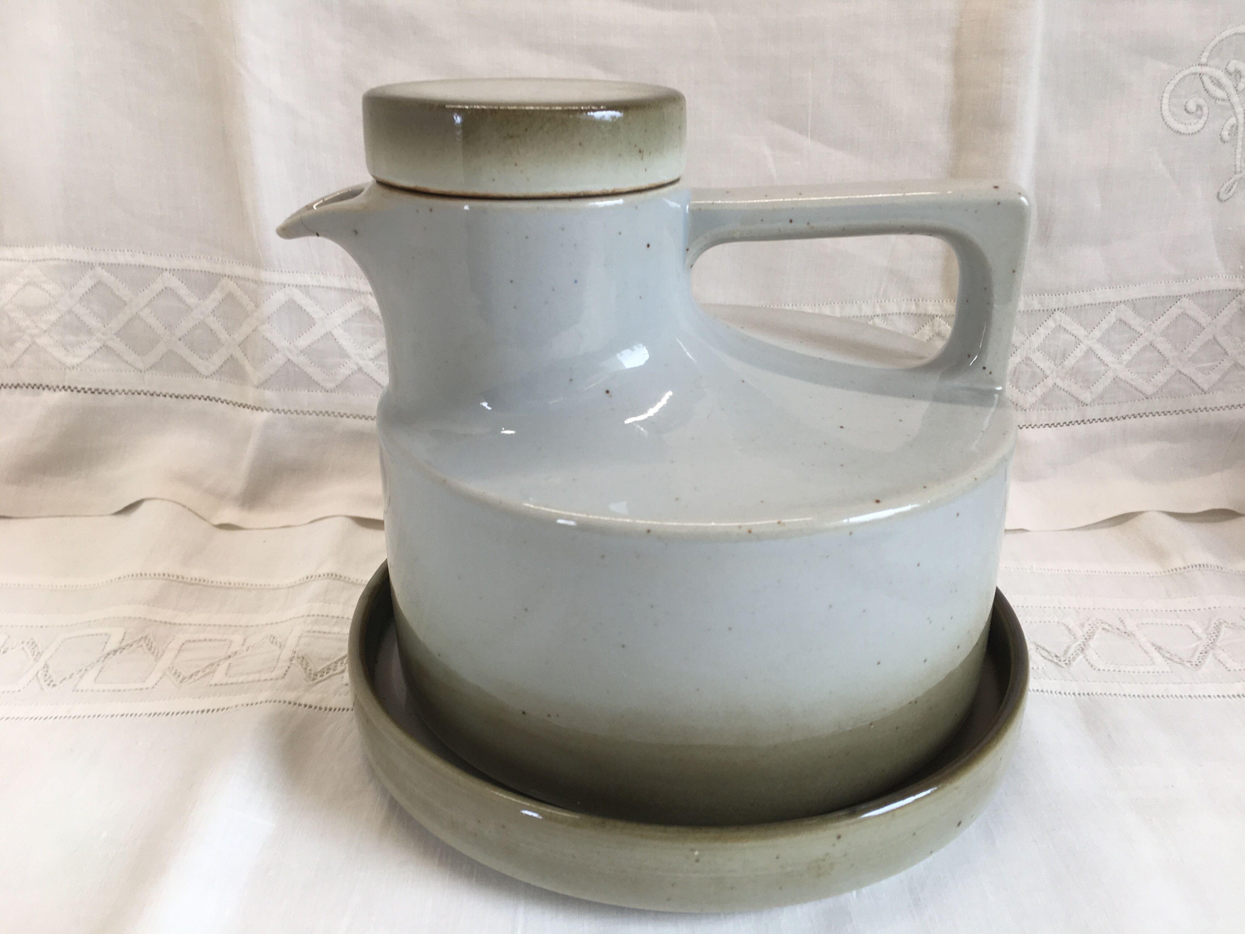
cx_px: 622
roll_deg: -1.1
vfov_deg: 48.2
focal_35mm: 29
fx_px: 1043
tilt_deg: -22.6
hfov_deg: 61.7
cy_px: 467
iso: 25
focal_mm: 4.15
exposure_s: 1/50
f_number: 2.2
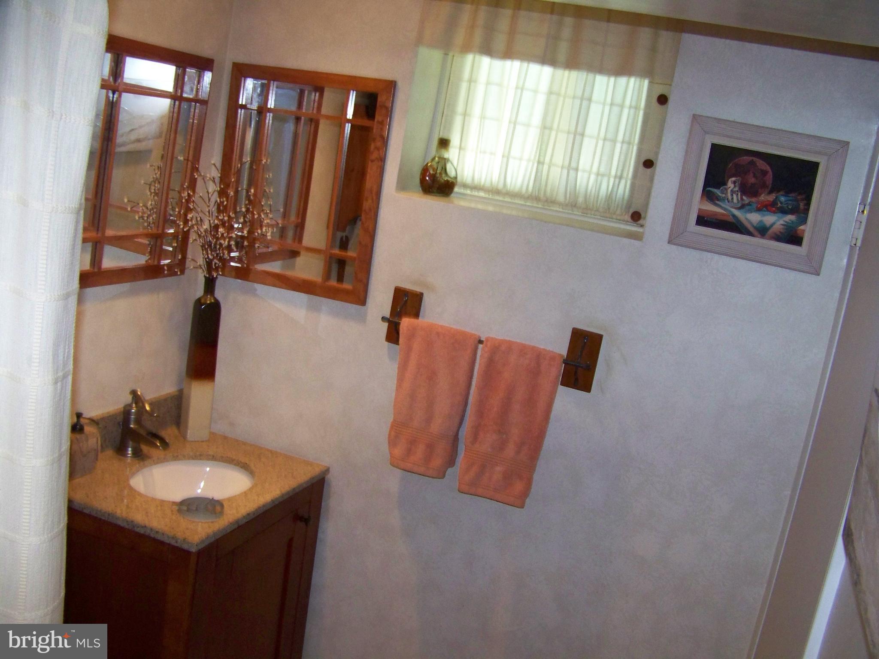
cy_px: 330
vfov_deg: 39.7
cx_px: 440
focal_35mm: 36
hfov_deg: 51.4
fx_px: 914
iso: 200
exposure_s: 1/30
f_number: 2.8
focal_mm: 5.85
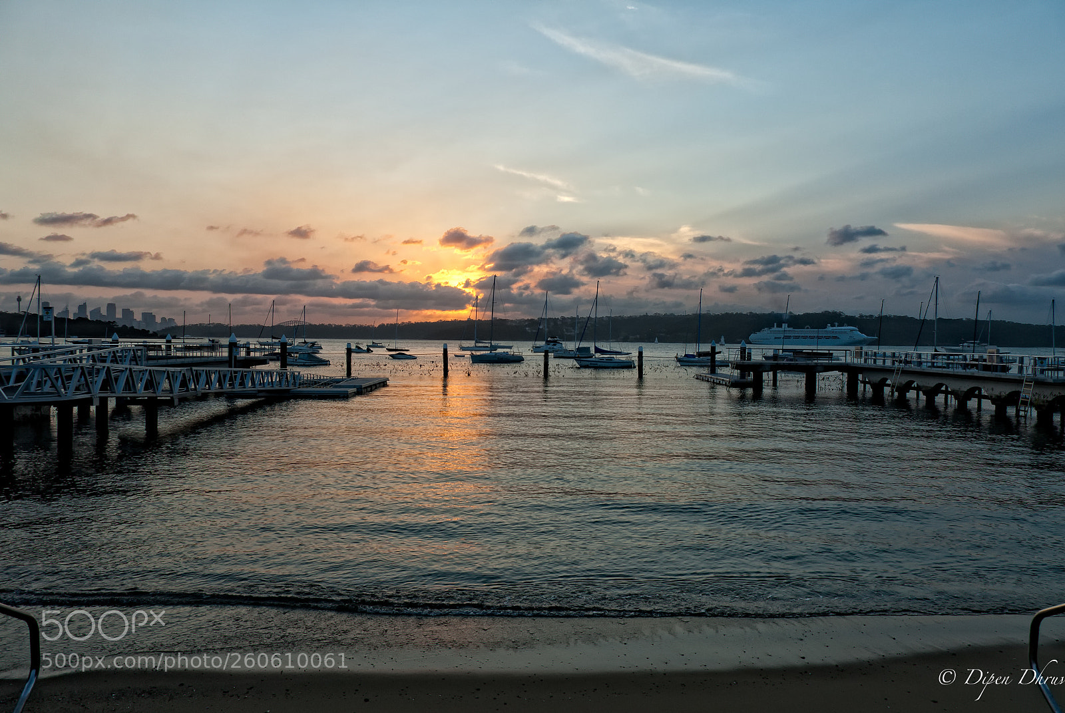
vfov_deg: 48.0
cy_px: 356
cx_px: 532
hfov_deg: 67.3
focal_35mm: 27
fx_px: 800
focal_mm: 18
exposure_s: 1/160
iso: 100
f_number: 6.3
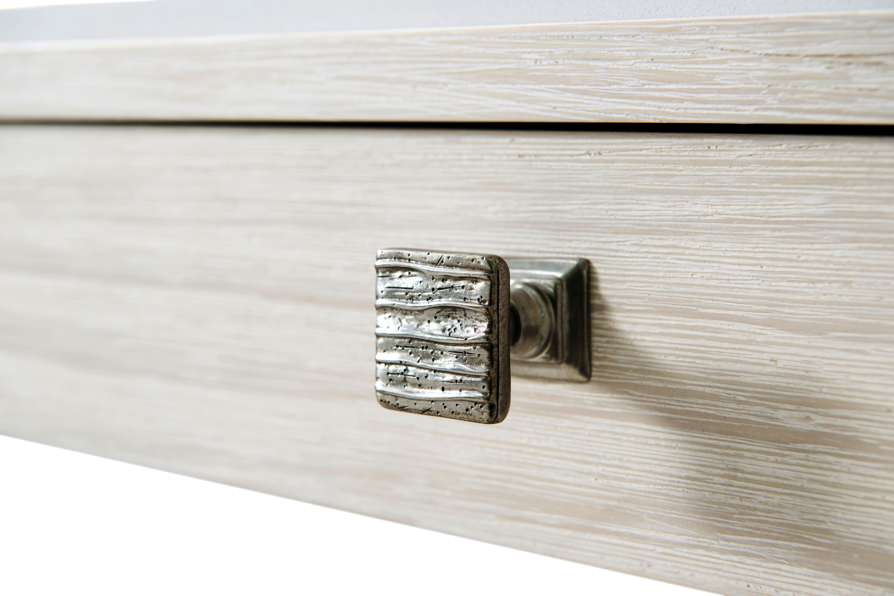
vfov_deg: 19.5
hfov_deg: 28.8
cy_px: 298
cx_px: 447
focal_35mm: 70
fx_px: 1738
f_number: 9
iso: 200
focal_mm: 70
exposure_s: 1/125
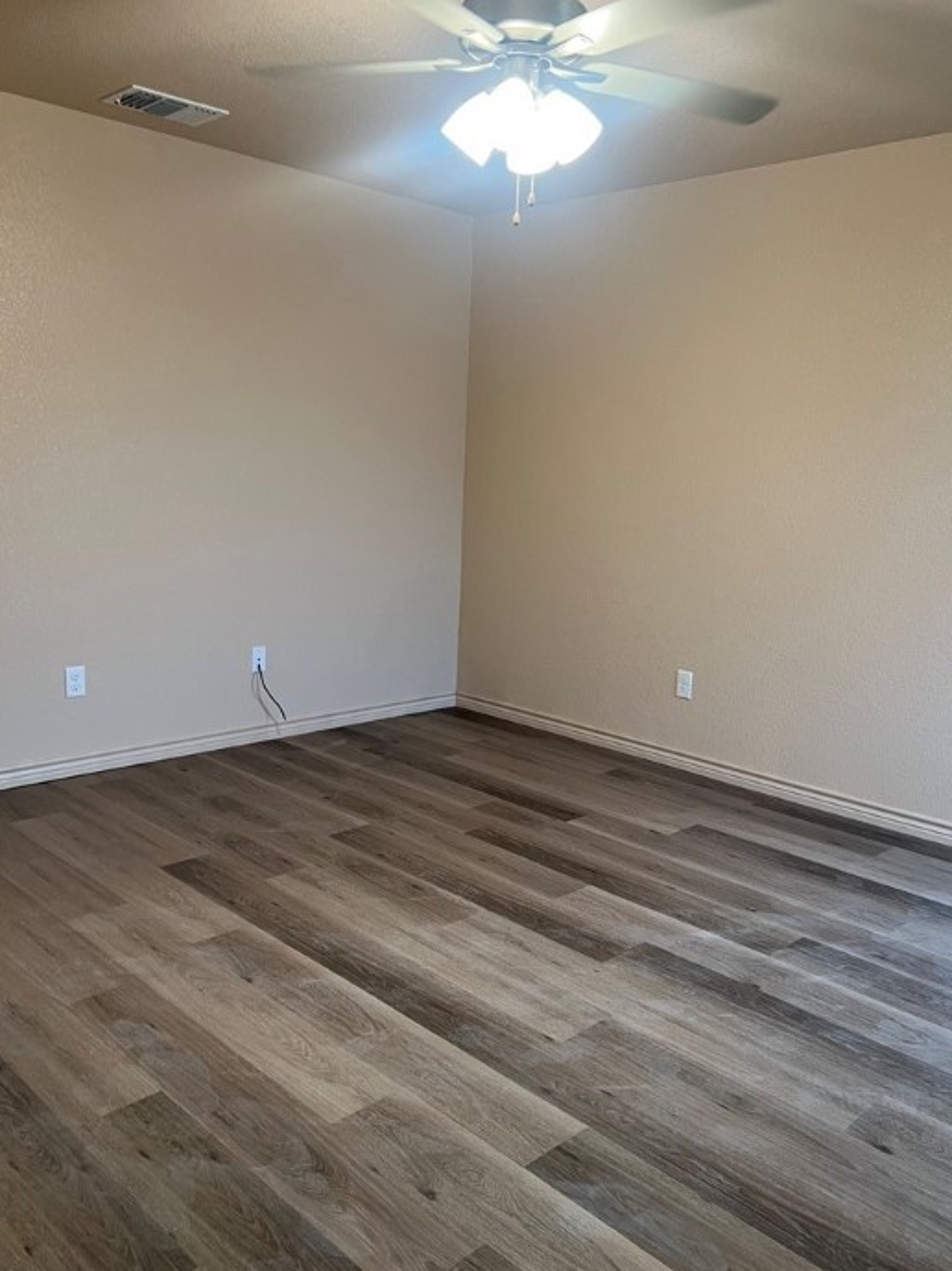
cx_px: 520
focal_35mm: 29
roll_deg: -1.8
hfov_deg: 48.1
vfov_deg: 61.7
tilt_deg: -9.3
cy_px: 660
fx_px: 1064
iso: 100
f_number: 1.5
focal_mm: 5.7
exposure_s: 1/60
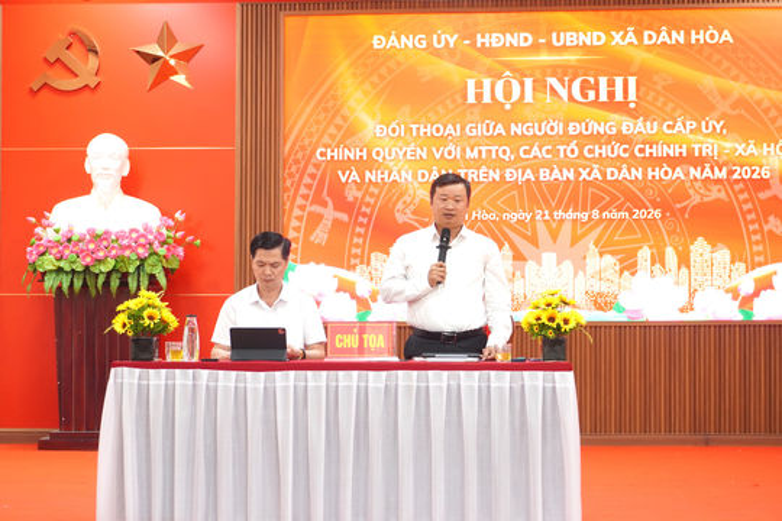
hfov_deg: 29.2
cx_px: 391
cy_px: 260
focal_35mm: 69
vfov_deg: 19.7
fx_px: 1499
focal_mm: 46
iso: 800
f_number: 5.6
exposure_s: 1/25
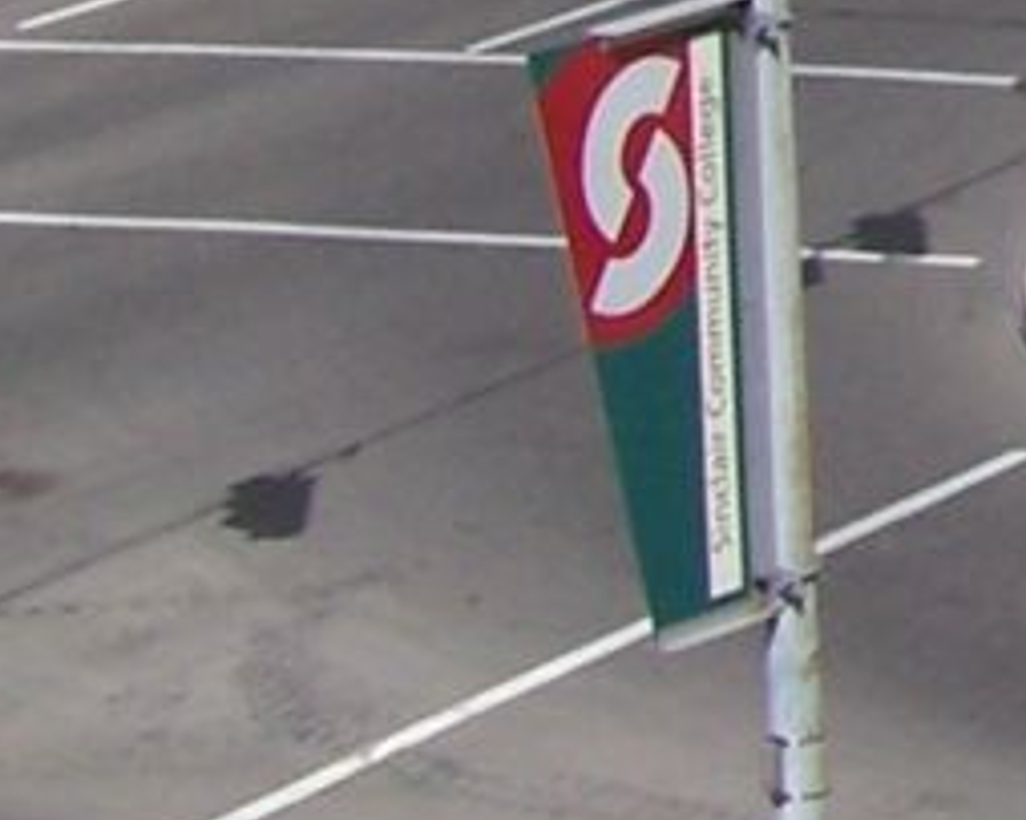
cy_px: -1030
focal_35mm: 234
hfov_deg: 7.3
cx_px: 3038
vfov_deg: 6.3
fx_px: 7103
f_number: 5.6
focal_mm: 6.3
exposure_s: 1/640
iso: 80
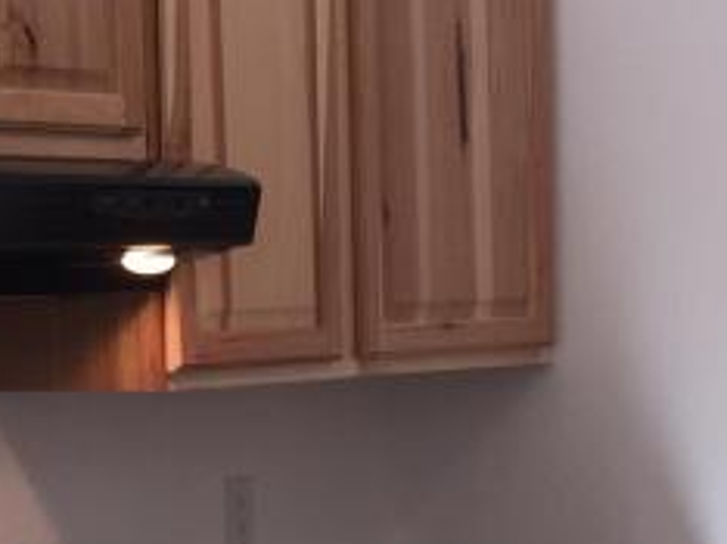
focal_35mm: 127
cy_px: 392
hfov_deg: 15.5
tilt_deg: -2.6
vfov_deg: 11.6
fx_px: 2665
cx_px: 270
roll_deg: +1.8
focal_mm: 4.15
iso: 32
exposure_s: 1/60
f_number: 2.2
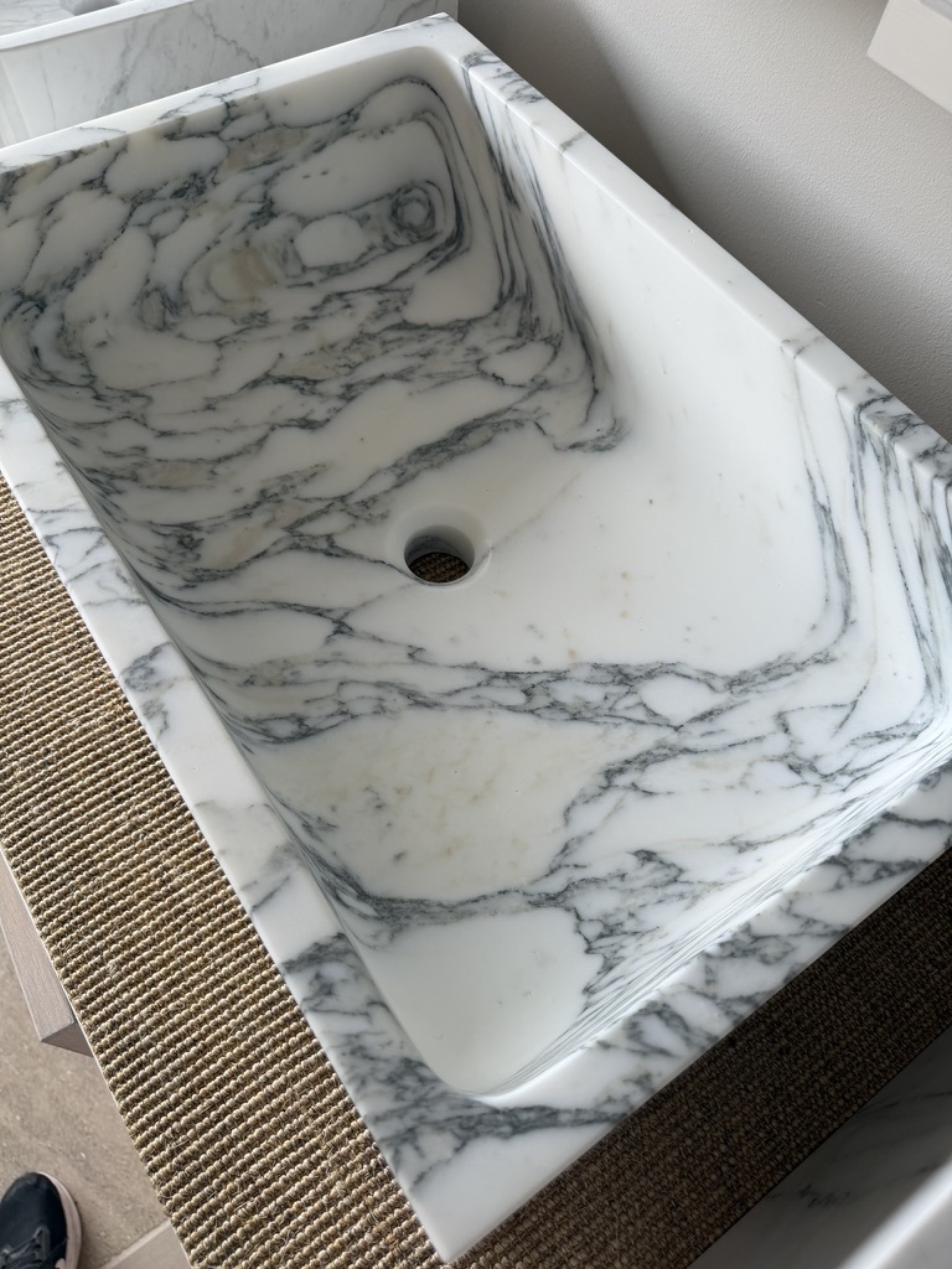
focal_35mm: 24
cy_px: 634
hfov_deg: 56.8
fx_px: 880
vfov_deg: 71.6
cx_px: 476
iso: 64
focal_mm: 6.76
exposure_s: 1/121
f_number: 1.78
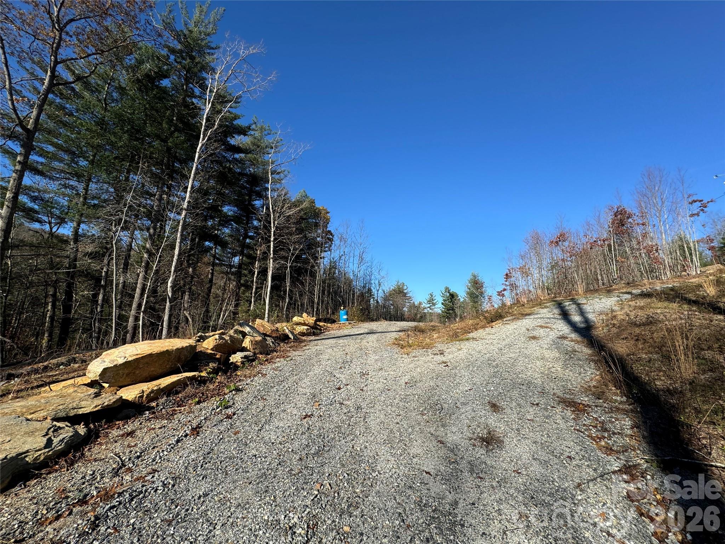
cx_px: 362
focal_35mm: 14
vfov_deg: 85.7
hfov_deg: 102.1
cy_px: 272
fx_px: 293
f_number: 2.2
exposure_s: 1/1637
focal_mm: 2.22
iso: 50
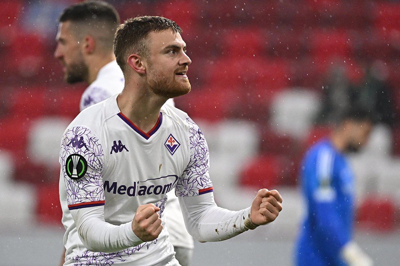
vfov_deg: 3.9
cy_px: 133
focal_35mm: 350
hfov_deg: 5.9
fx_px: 3889
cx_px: 200
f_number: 4
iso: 4000
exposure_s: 1/1600
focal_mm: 350
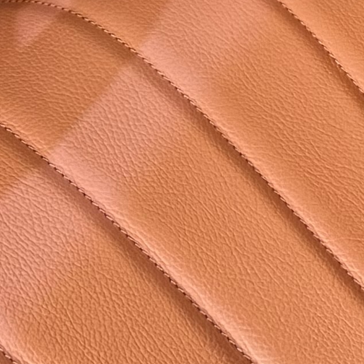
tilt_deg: -26.0
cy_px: -614
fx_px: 2272
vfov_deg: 8.2
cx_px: 299
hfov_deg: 9.1
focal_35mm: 191
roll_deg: +0.5
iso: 400
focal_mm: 6.76
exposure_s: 1/60
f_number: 1.78
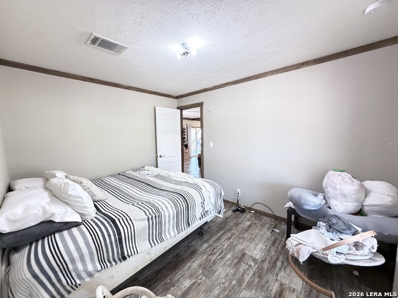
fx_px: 161
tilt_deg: -4.4
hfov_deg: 102.1
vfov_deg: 85.7
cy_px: 149
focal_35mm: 14
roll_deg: +0.9
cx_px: 199
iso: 640
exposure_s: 1/60
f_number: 2.2
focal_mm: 2.22
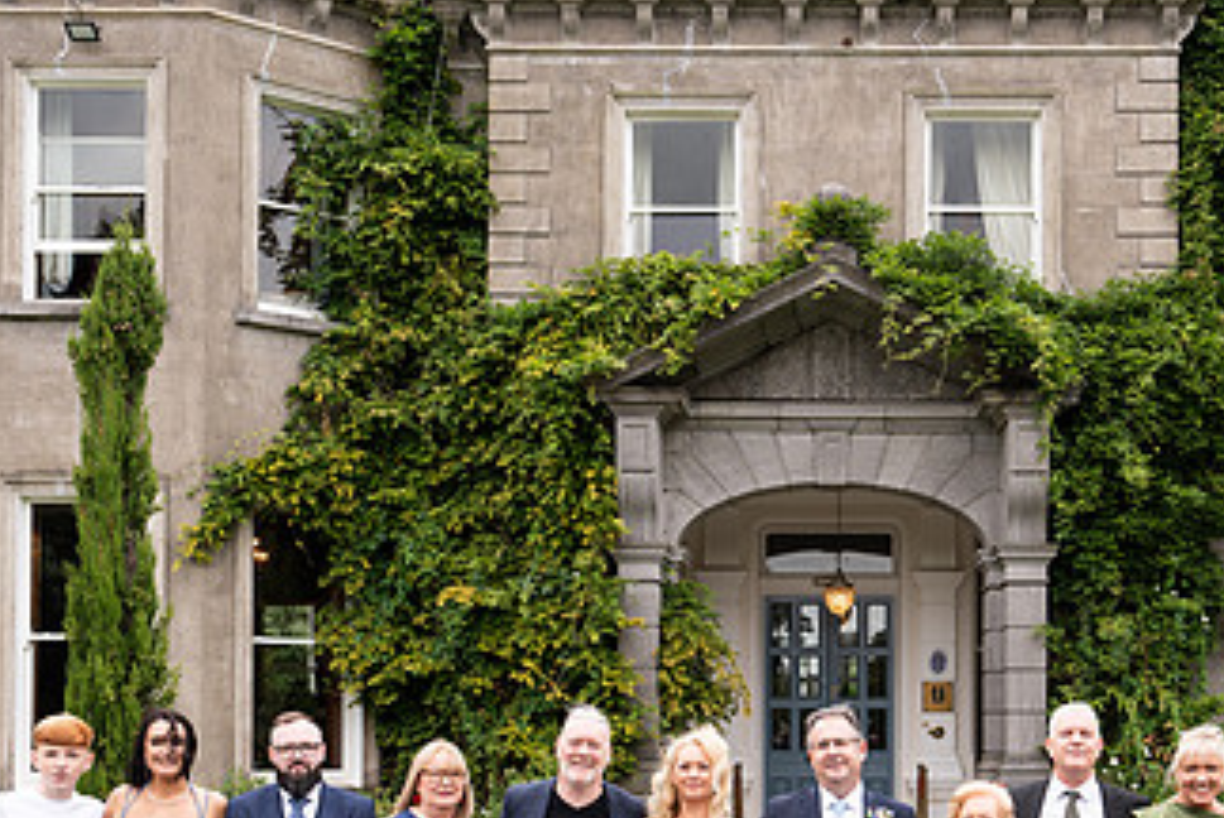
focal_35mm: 61
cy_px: 684
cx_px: 807
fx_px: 2076
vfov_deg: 21.9
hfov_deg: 32.6
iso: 320
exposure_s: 1/200
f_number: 5.6
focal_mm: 34
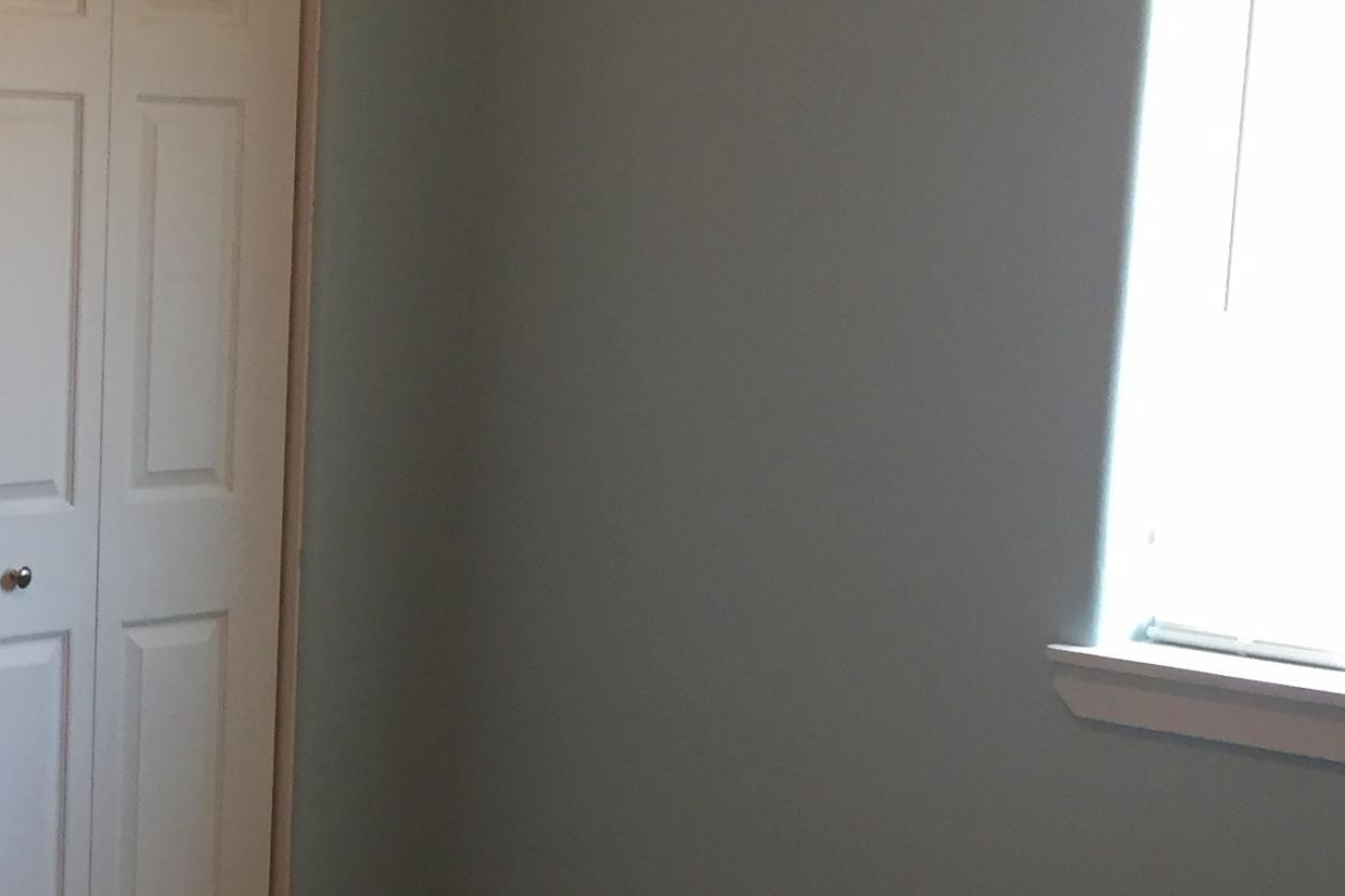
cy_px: 527
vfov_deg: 18.6
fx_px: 2726
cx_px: 37
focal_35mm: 73
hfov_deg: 26.4
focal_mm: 4.15
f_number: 2.2
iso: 64
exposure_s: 1/30
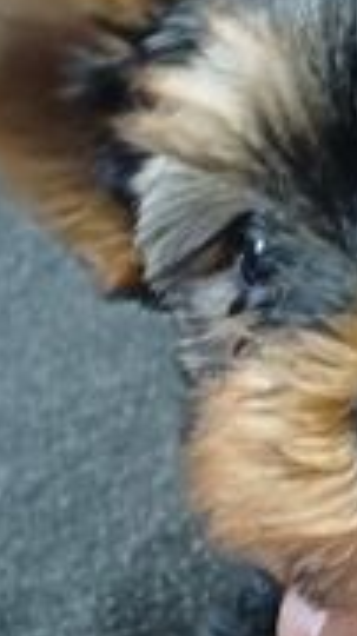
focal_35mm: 97
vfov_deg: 21.0
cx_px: 322
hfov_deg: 12.4
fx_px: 1635
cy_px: 682
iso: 400
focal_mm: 4.65
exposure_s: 1/33.4
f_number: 1.8
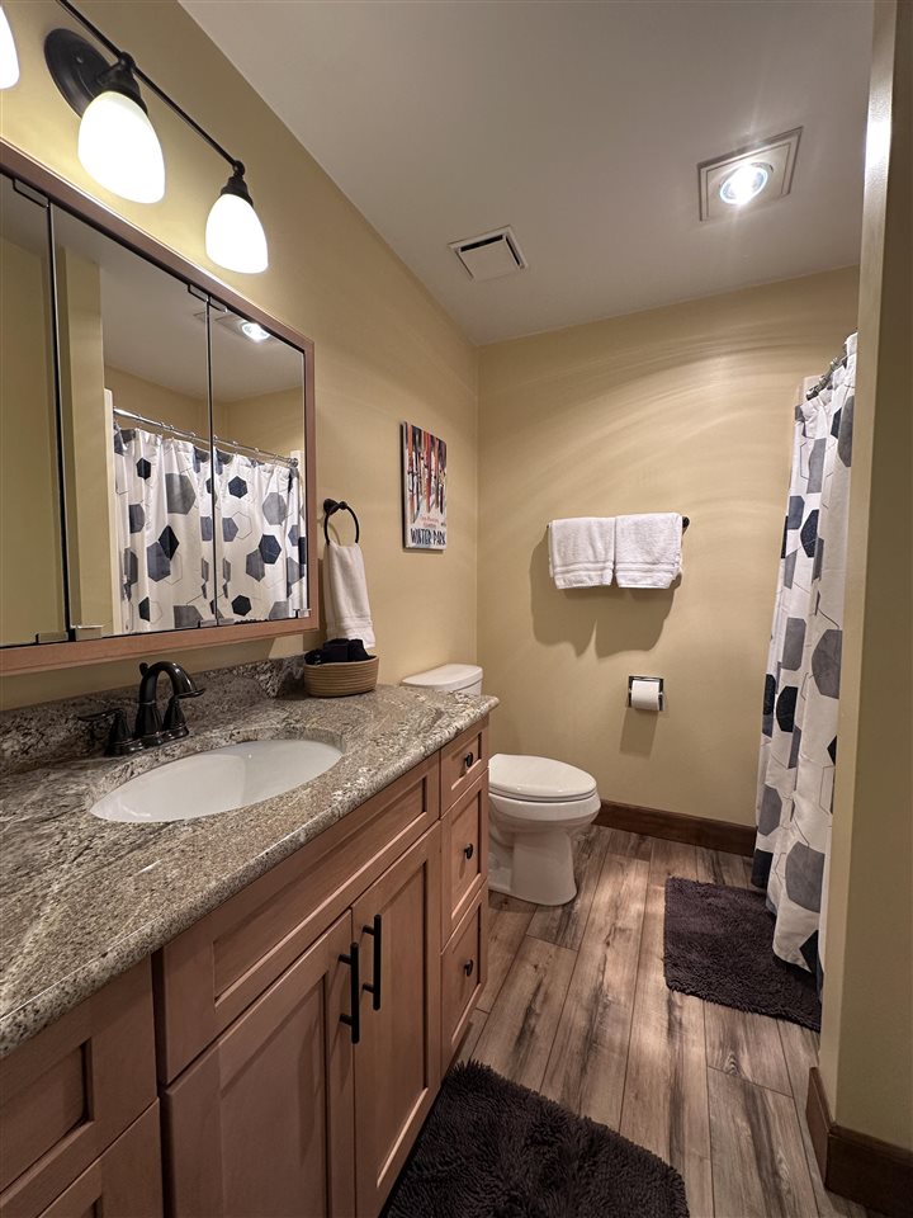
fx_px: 492
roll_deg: -0.7
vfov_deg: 102.1
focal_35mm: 14
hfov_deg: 85.7
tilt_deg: -2.6
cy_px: 609
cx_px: 456
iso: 160
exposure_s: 1/120
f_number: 2.2
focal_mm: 2.22
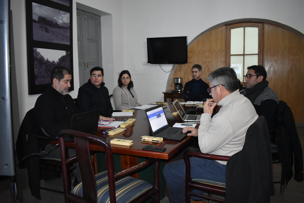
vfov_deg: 48.0
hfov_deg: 67.3
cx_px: 152
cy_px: 102
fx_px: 228
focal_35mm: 27
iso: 2500
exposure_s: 1/60
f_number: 3.5
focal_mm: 18
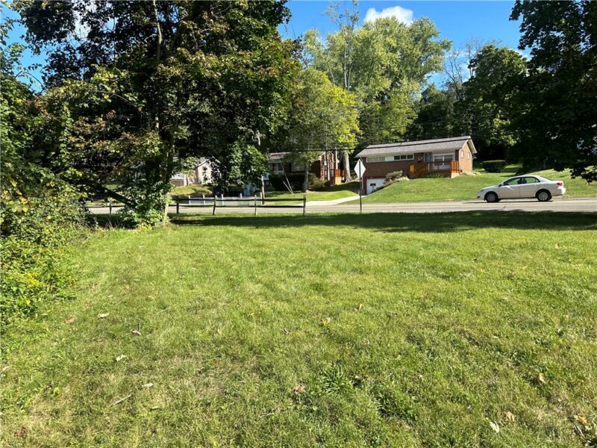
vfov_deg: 56.8
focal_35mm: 24
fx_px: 414
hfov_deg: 71.6
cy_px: 224
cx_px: 298
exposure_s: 1/1916
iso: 80
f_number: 1.78
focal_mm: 6.86
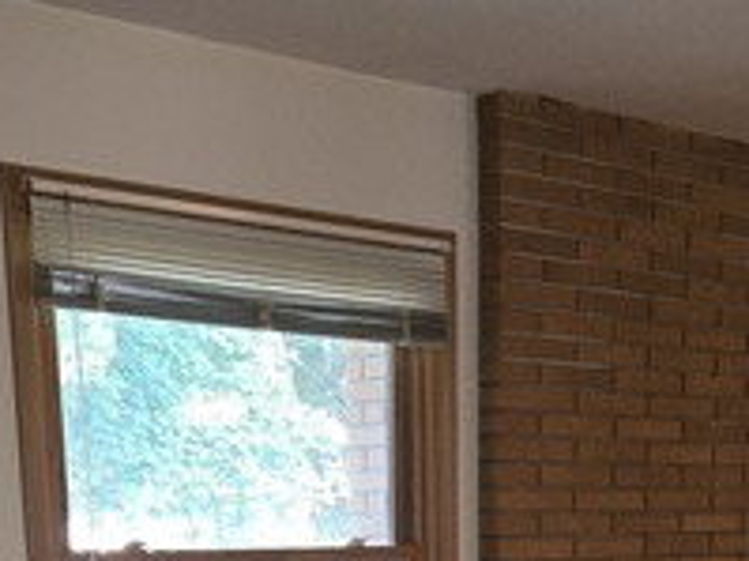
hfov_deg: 25.2
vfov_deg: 16.8
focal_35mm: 77
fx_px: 1665
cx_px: 502
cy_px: 911
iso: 100
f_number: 1.8
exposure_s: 1/24
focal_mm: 5.4
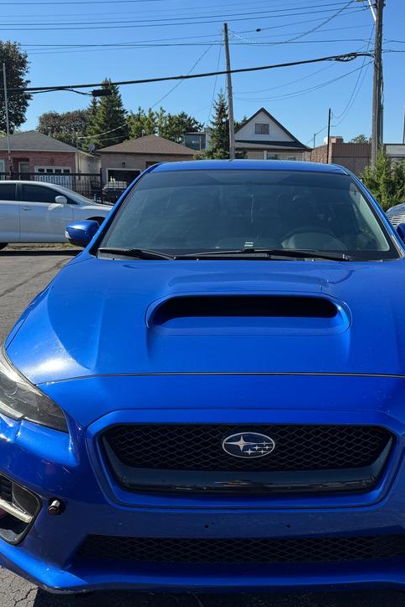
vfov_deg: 57.1
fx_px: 557
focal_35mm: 33
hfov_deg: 39.6
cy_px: 273
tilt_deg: -8.1
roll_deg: -0.8
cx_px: 262
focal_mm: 6.76
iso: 80
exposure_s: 1/2959
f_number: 1.78
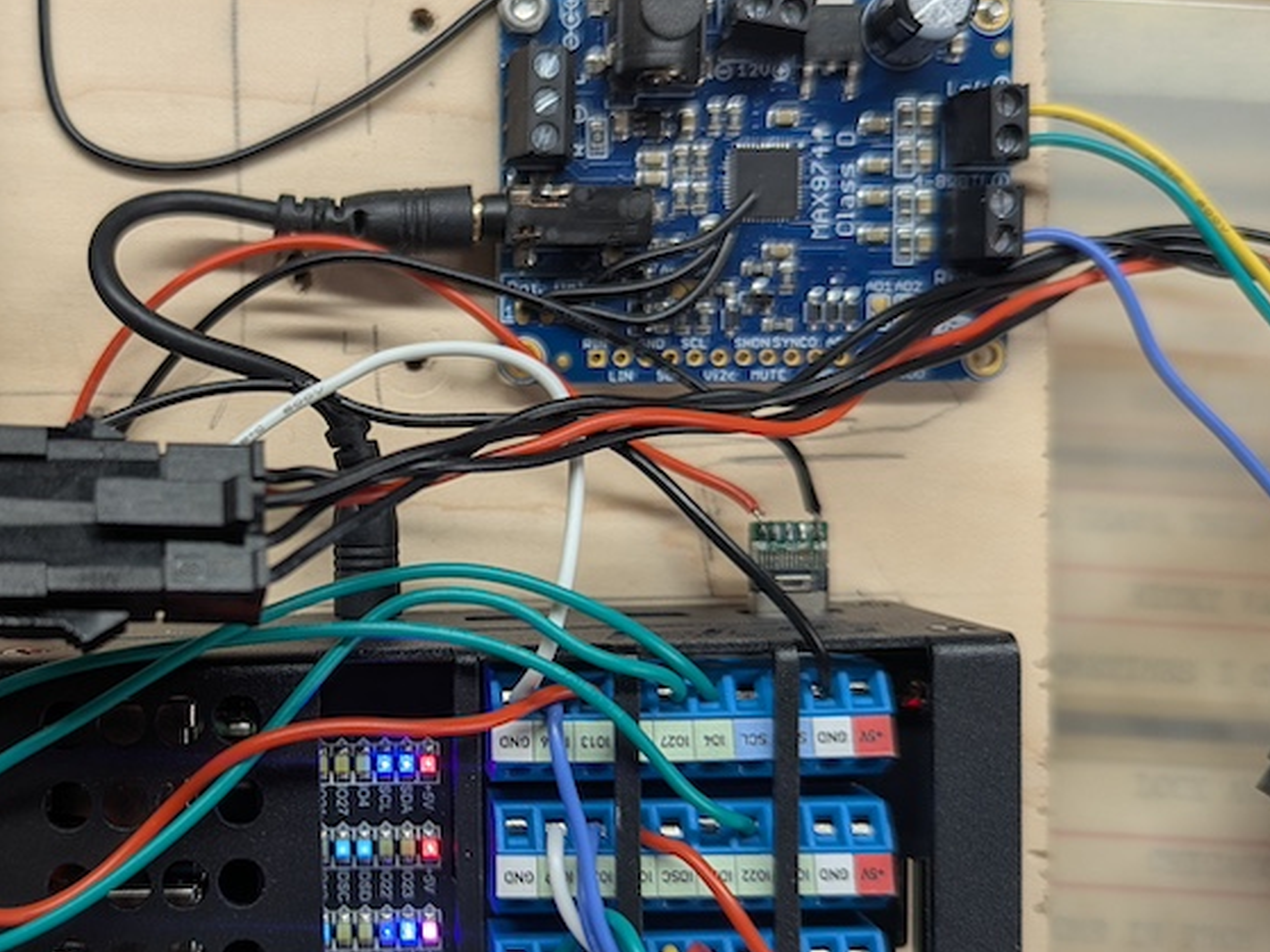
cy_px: 506
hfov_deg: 42.5
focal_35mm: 43
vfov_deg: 33.6
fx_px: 1577
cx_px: 314
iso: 52
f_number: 1.85
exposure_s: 1/60
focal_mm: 6.81
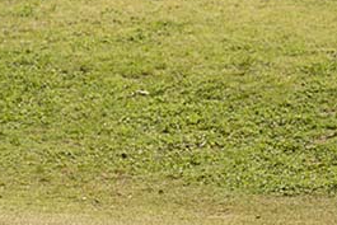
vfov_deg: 3.7
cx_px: -61
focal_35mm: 366
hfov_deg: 5.6
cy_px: -121
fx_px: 3428
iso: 200
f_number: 3.2
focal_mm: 101
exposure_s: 1/3200
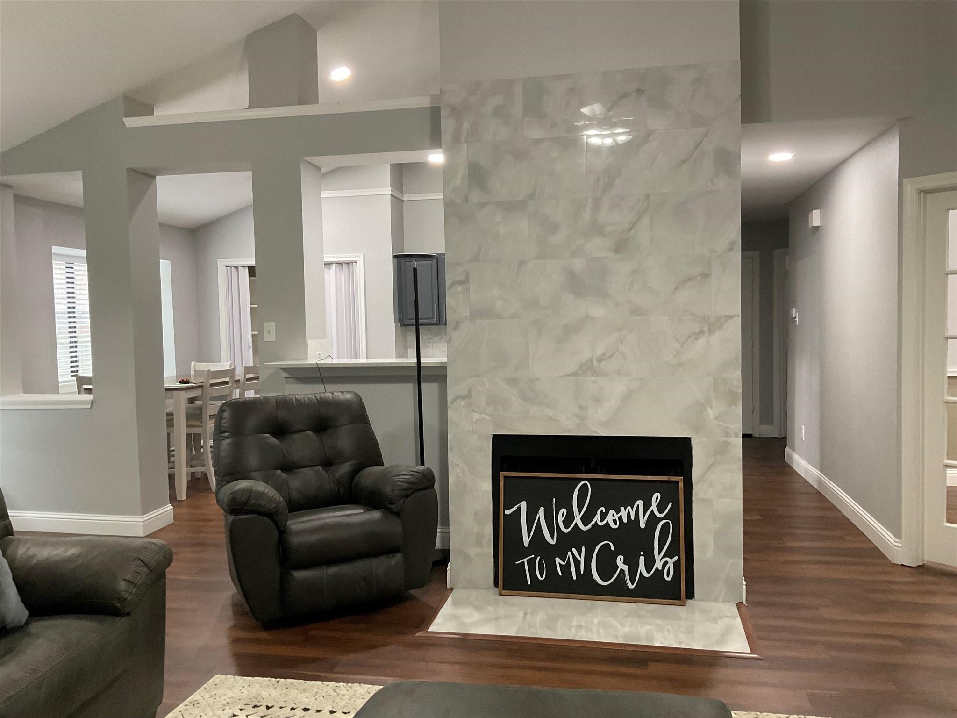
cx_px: 478
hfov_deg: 61.7
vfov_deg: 48.2
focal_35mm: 29
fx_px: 802
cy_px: 359
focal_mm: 3
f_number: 1.8
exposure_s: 1/60
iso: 160
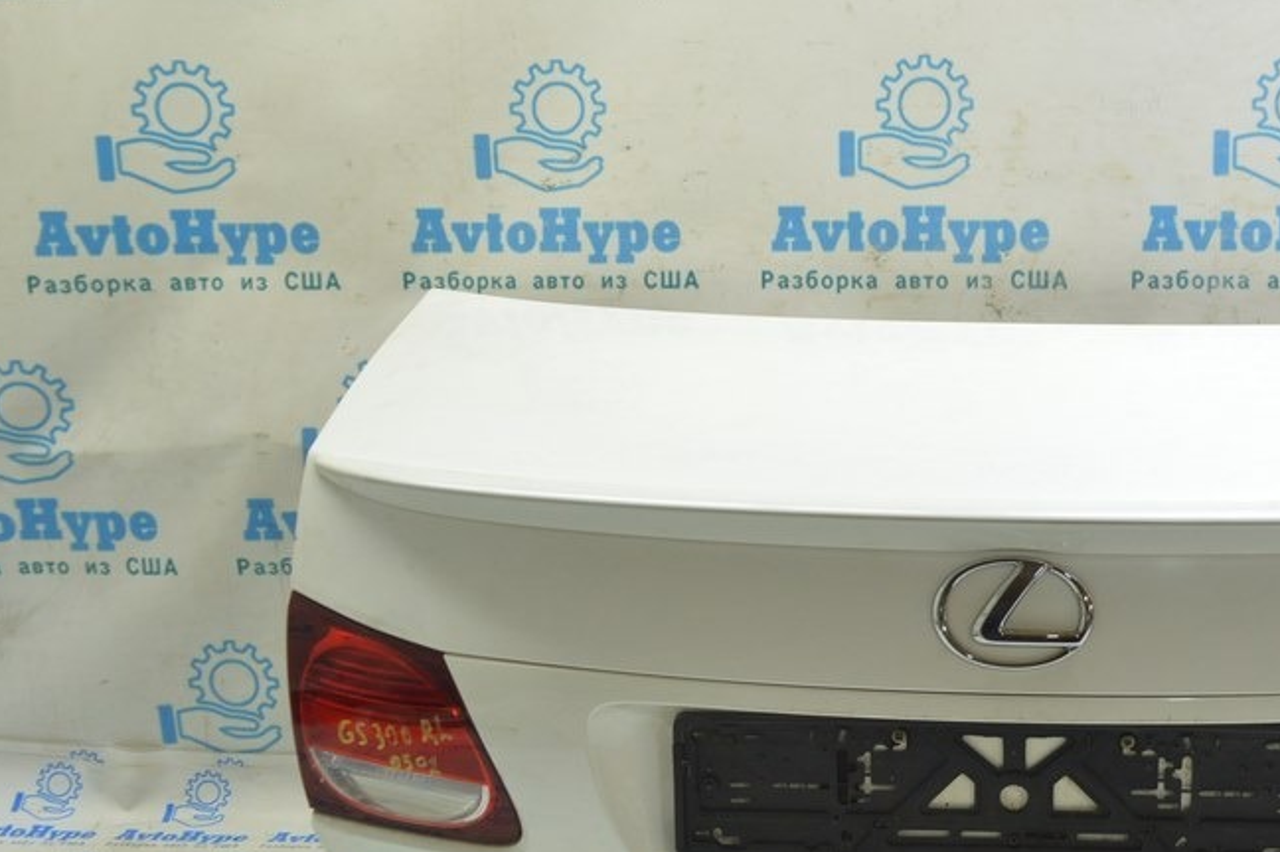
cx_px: 1000
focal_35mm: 50
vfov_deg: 27.0
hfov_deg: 38.5
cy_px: 507
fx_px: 1769
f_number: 5.6
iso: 400
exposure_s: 1/20
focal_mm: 21
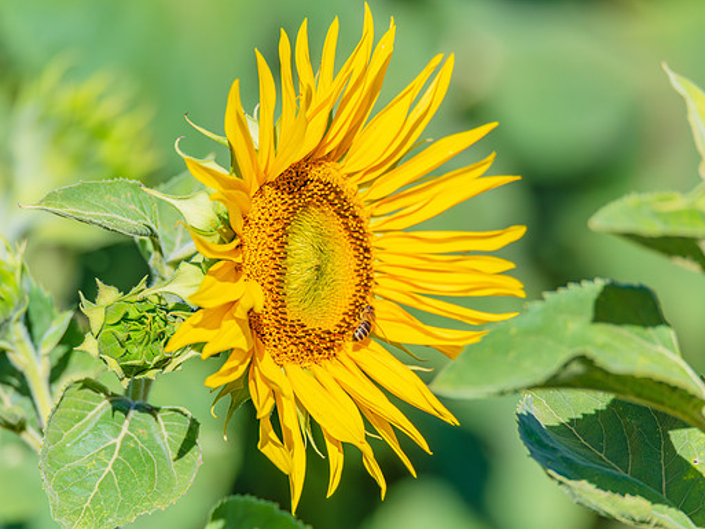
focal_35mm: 500
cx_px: 327
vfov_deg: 3.0
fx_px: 10186
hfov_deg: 4.0
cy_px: 264
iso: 800
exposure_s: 1/4000
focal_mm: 460
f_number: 6.3
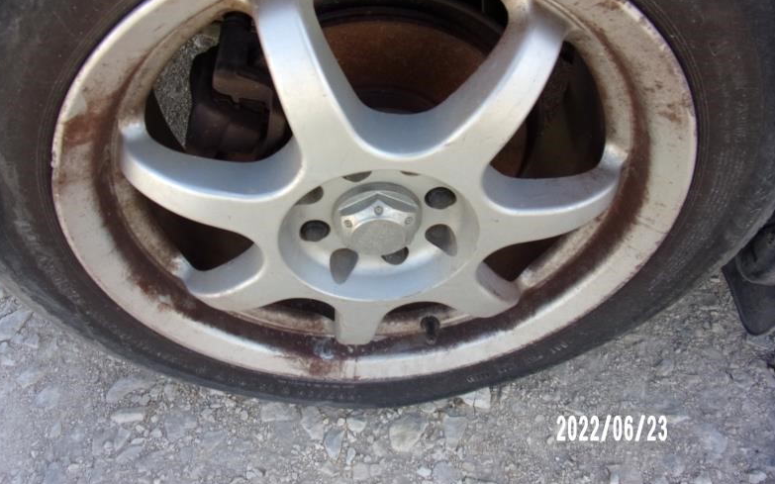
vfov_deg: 47.3
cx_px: 386
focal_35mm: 26
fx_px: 549
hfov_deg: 70.4
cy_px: 197
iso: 80
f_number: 3.3
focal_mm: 4.3
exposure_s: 1/200
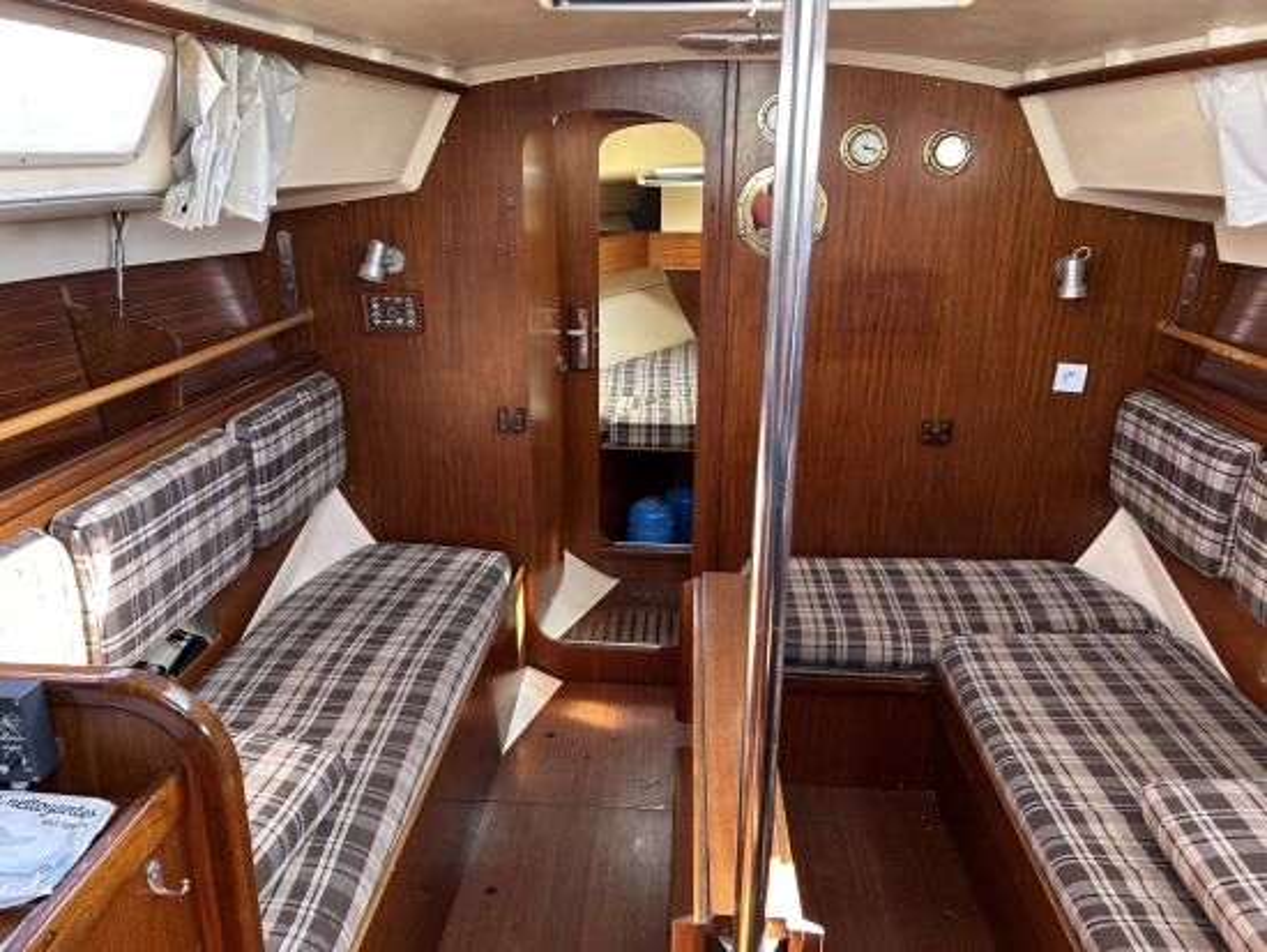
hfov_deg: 67.3
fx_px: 952
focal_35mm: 26
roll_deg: -1.4
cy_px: 476
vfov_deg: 53.1
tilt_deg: -17.5
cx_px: 634
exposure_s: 1/82
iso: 125
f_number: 1.5
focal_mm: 5.7
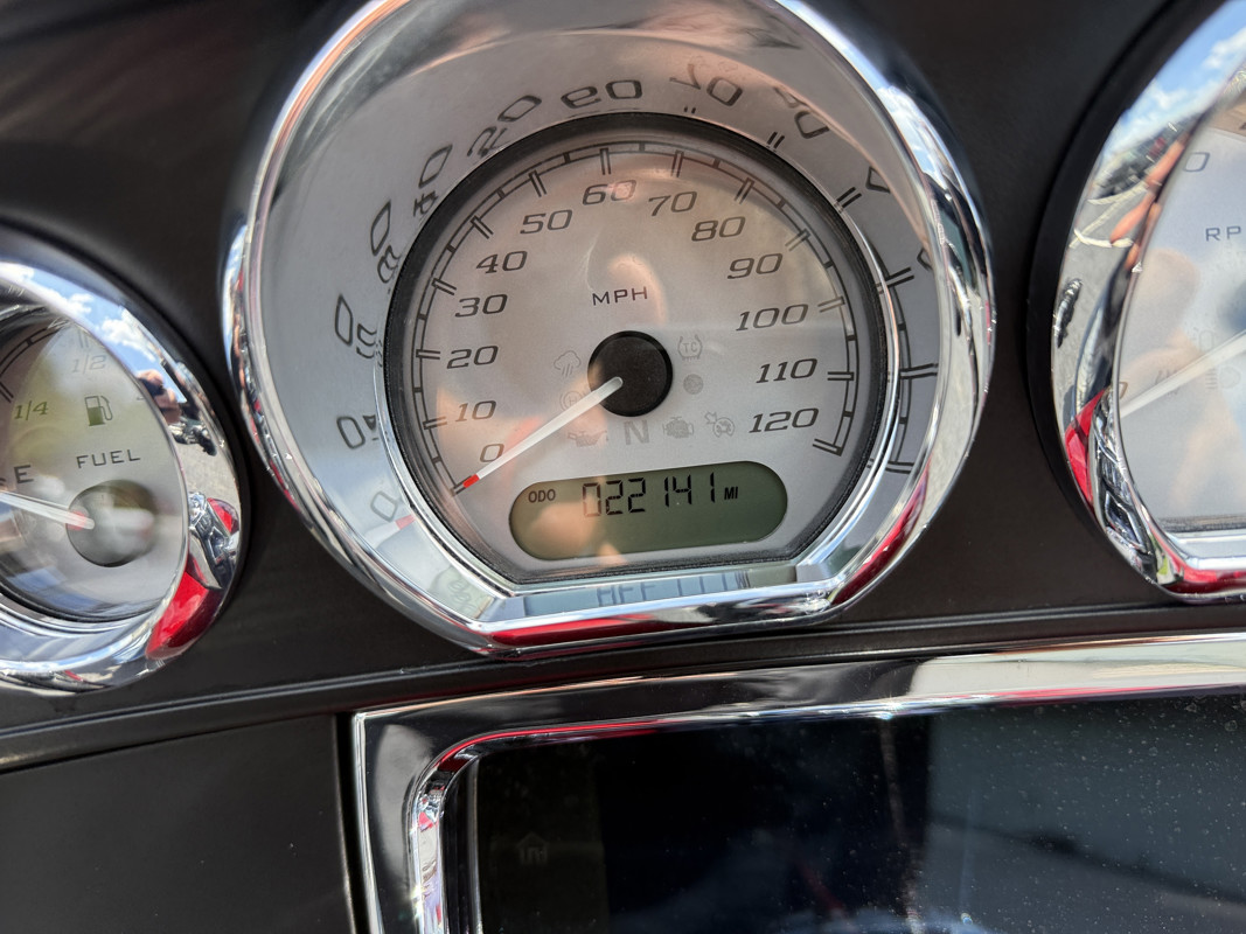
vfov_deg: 56.8
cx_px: 623
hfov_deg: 71.6
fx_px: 864
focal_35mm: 24
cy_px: 467
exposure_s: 1/805
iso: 100
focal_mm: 6.76
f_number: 1.78
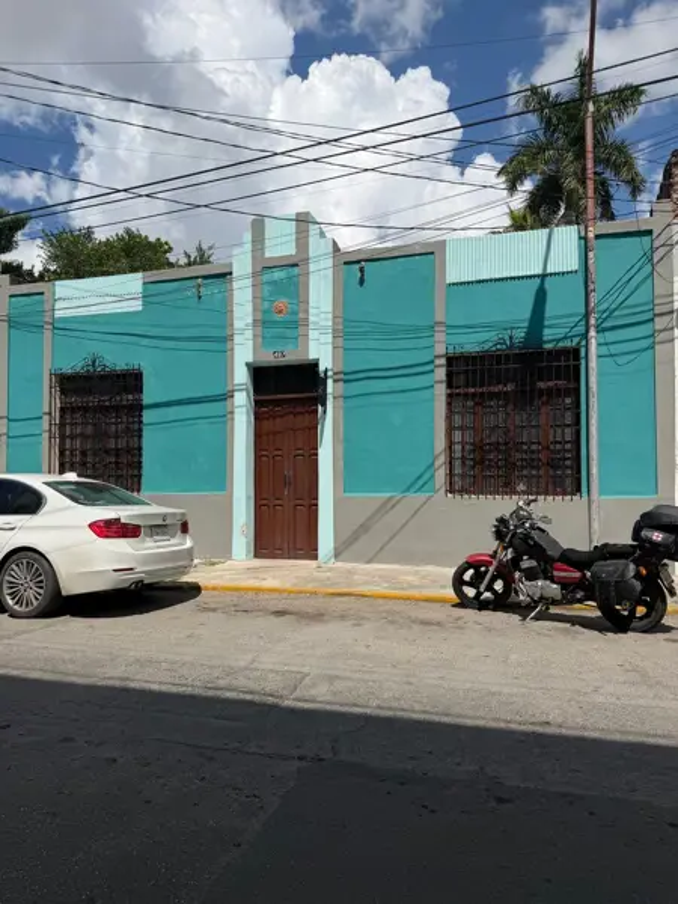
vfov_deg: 71.6
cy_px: 452
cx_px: 339
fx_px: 627
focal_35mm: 24
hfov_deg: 56.8
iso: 80
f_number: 1.78
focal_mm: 6.76
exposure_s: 1/14286
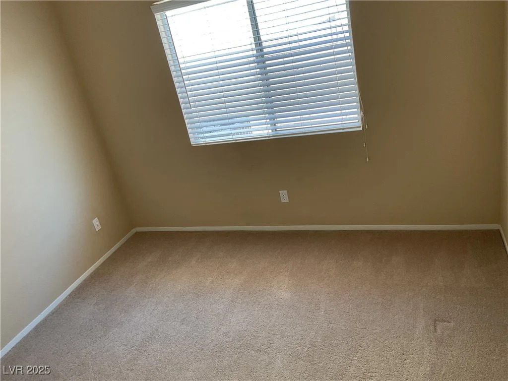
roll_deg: +9.8
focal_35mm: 29
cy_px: 190
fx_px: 426
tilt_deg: -24.9
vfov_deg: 48.2
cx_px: 254
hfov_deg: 61.7
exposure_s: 1/60
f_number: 1.8
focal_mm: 3
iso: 40
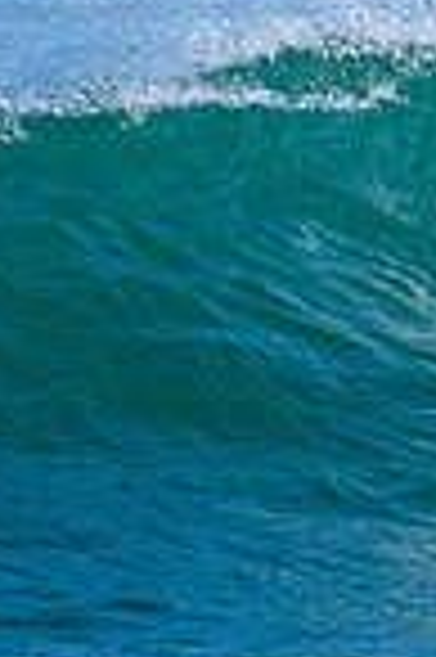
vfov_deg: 0.6
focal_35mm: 3183
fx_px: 57958
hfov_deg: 0.4
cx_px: 1137
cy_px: 227
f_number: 11
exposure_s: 1/2000
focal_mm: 800
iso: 1250
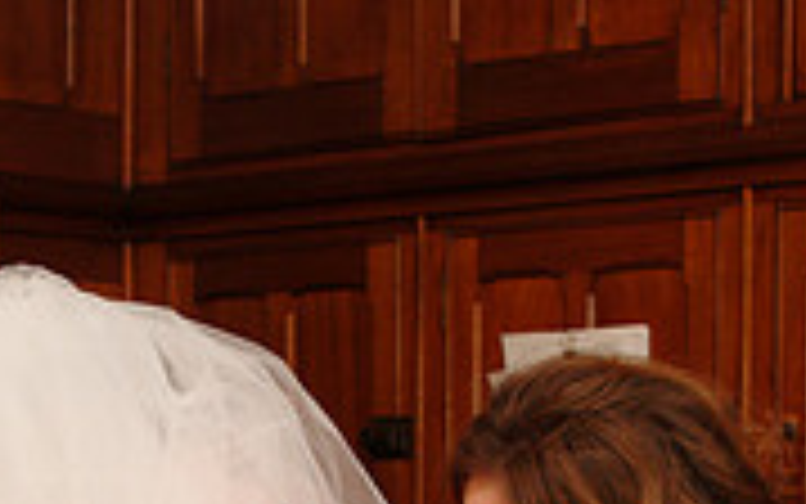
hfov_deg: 15.0
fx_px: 3054
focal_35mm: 139
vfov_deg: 9.2
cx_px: 468
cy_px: 796
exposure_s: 1/60
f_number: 5.6
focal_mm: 28
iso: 400
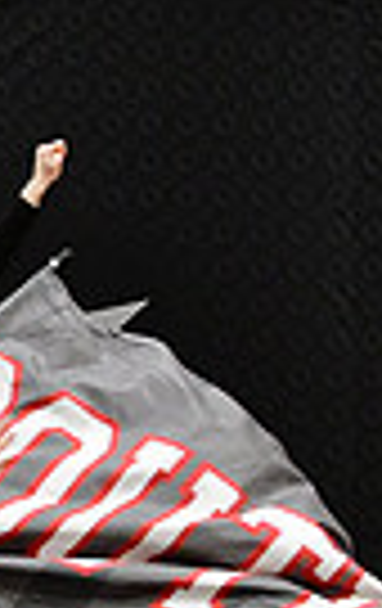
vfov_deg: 4.6
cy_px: 543
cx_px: -742
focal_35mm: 459
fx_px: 7605
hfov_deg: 2.8
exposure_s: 1/500
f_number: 4
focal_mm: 70
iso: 4000
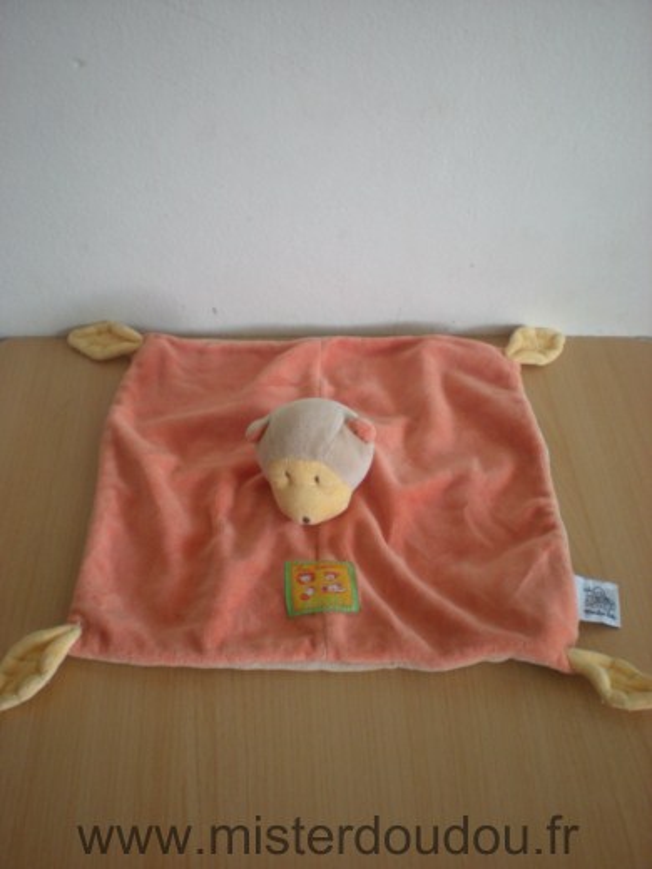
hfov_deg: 37.7
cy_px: 434
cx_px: 326
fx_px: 954
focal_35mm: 38
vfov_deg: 49.0
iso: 200
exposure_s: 1/51
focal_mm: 6.3
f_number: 3.1
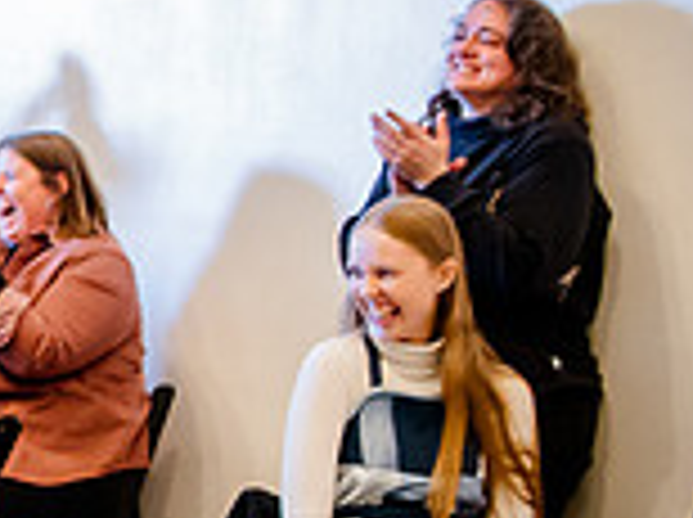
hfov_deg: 14.1
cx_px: -664
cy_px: 230
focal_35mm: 119
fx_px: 2379
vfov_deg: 12.4
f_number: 2.8
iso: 5000
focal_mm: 30
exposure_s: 1/80
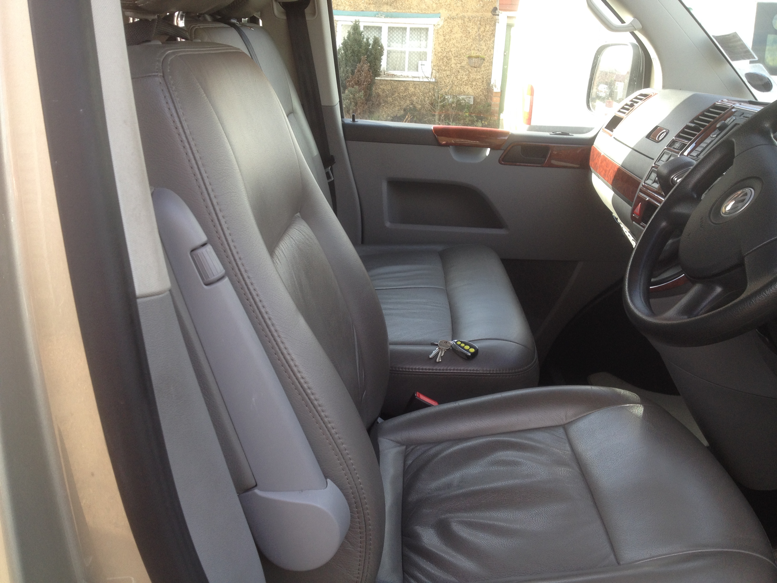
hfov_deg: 52.6
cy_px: 292
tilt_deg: -23.5
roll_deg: -2.1
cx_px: 388
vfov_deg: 40.7
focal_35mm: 35
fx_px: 786
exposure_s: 1/120
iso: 50
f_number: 2.4
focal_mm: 4.28
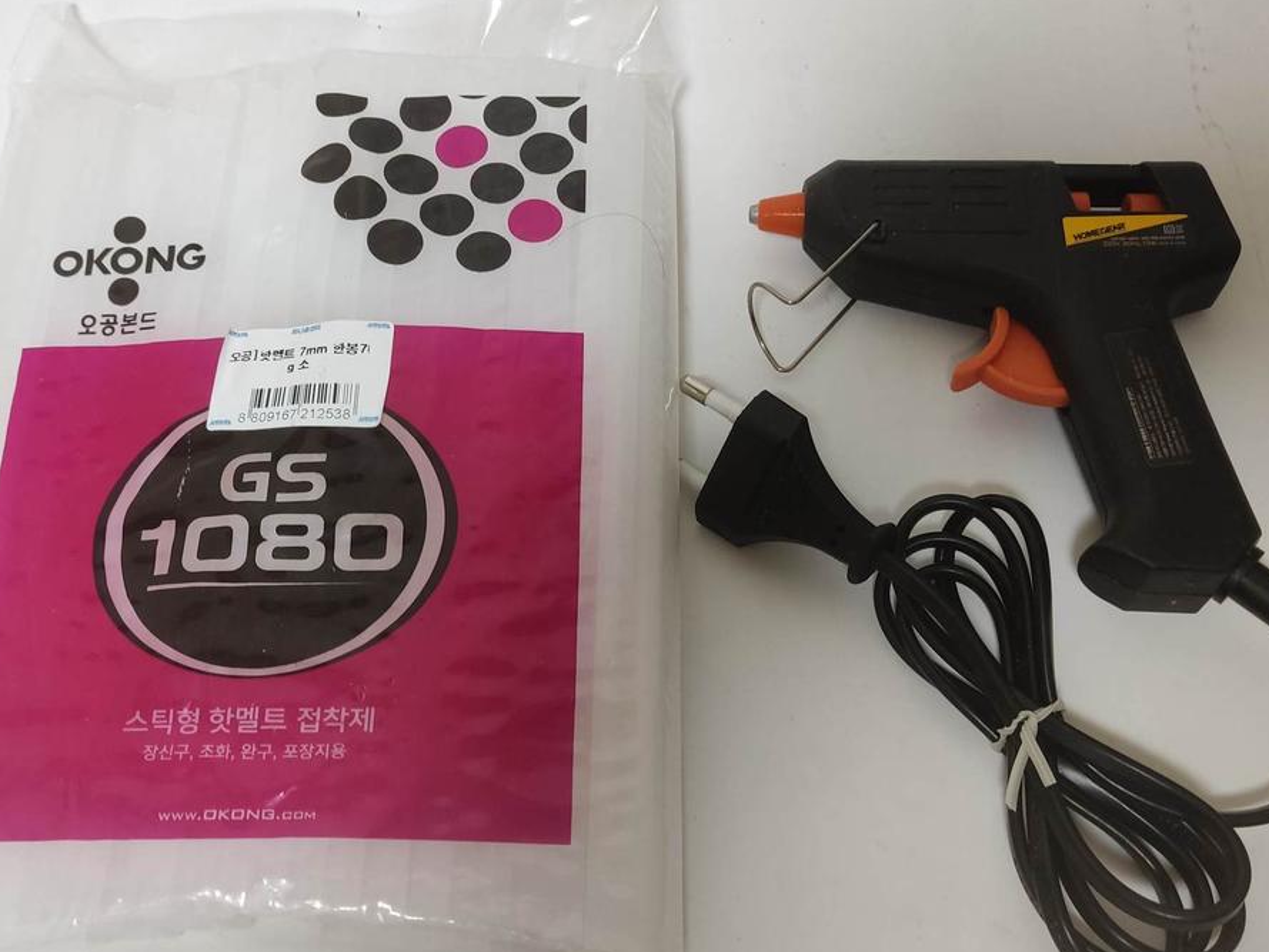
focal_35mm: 36
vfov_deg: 39.6
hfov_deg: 51.3
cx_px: 617
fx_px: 1320
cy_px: 538
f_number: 1.79
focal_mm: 4.71
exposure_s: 1/60
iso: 436
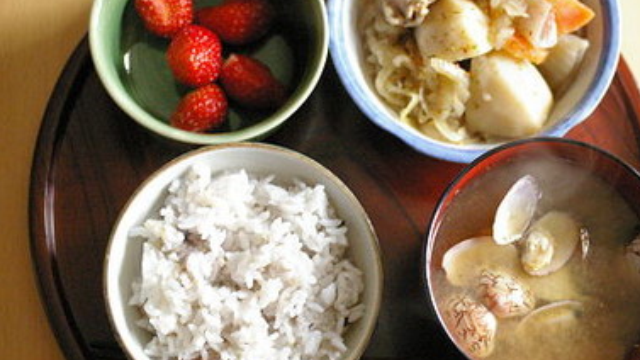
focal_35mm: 75
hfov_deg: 28.2
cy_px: 163
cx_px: 380
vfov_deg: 16.1
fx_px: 1273
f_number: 4
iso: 3200
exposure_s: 1/80
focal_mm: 40
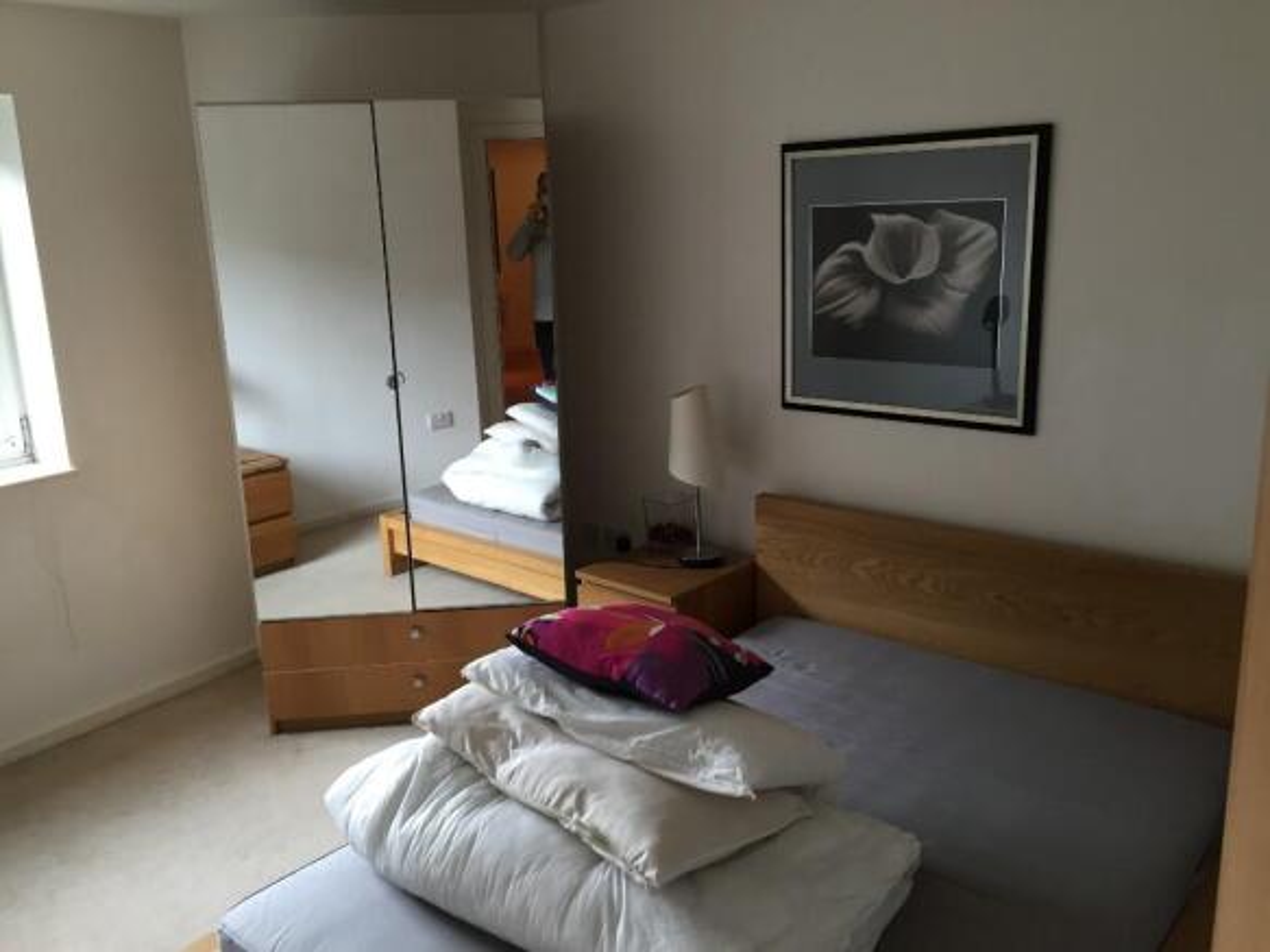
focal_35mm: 29
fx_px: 1064
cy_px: 476
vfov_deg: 48.2
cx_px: 635
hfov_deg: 61.7
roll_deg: +0.1
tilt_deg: -10.1
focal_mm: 4.15
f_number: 2.2
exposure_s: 1/33
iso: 100
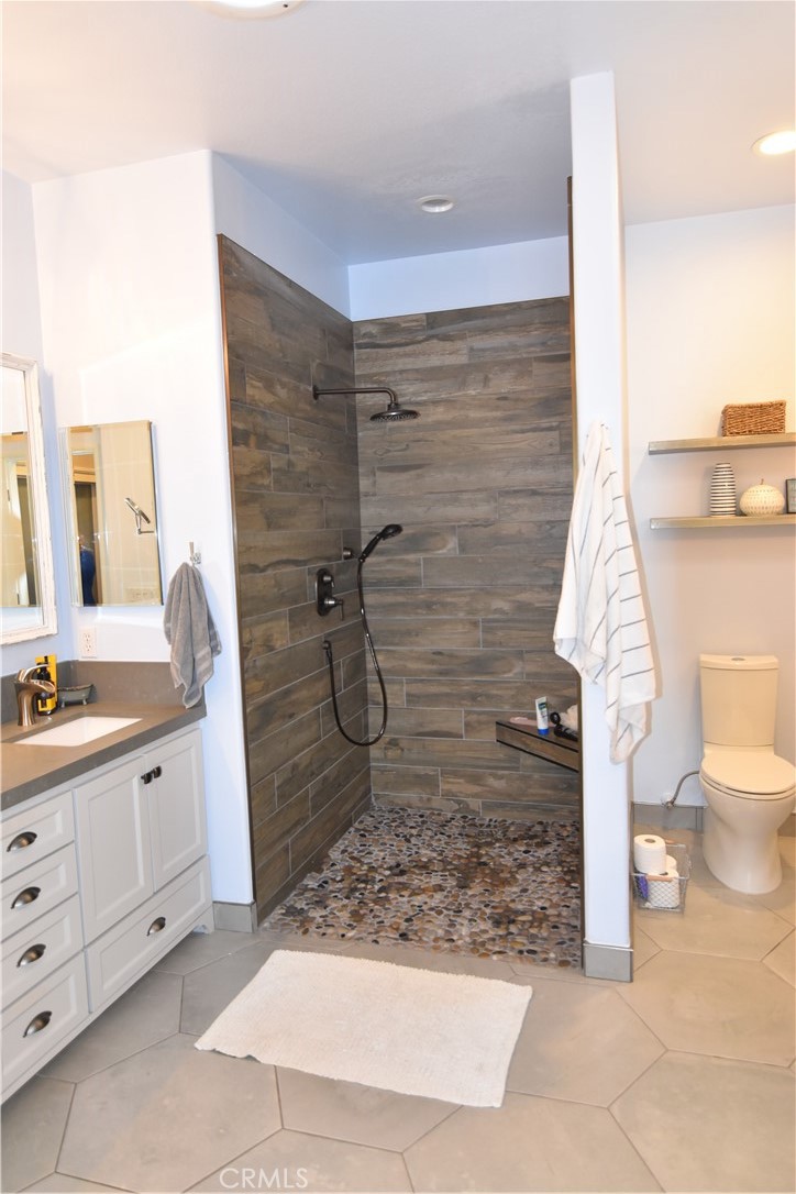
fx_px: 746
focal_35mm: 22
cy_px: 597
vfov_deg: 77.3
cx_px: 398
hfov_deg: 56.1
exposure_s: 1/100
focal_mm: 15
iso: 800
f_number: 5
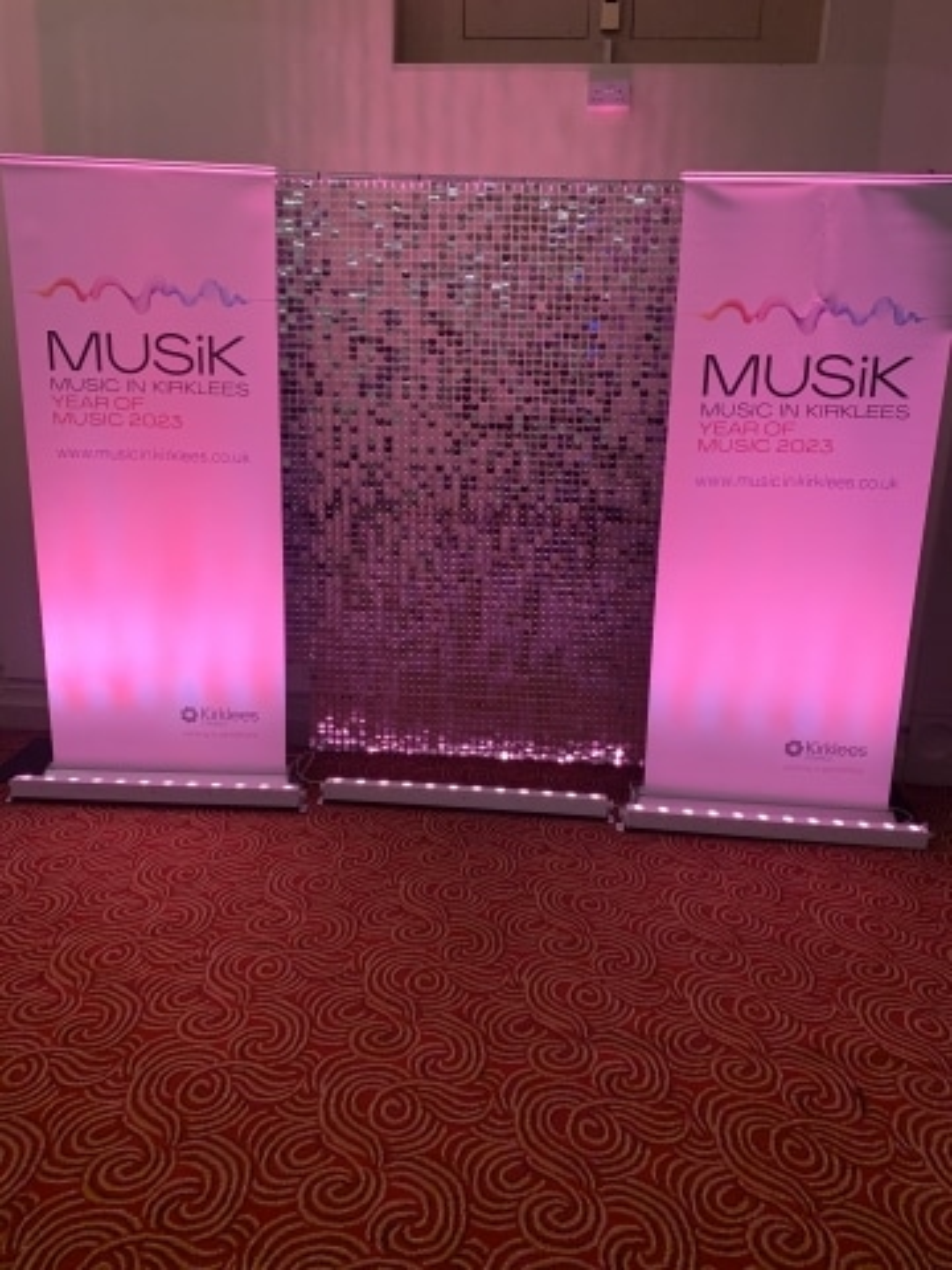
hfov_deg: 53.1
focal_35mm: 26
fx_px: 953
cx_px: 476
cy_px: 635
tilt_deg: -13.2
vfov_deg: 67.3
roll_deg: -1.2
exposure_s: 1/50
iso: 200
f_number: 1.8
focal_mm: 4.25
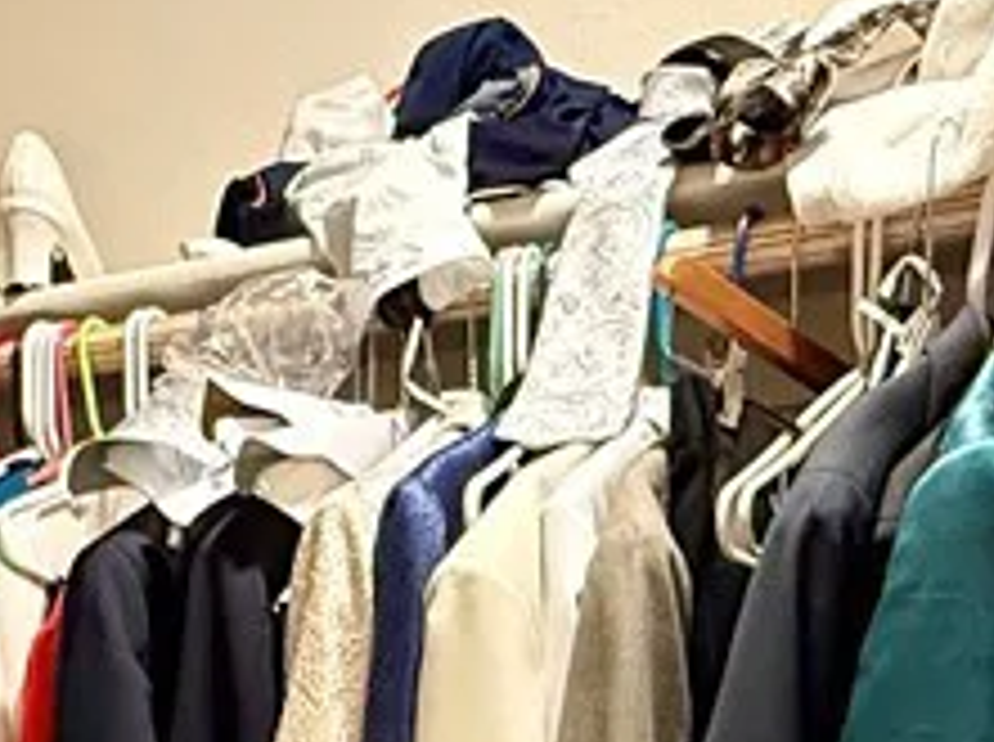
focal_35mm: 65
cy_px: 1066
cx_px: 207
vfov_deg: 19.9
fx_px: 1863
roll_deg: -0.6
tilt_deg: -5.5
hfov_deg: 29.2
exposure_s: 1/60
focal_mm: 2.22
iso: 640
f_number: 2.2
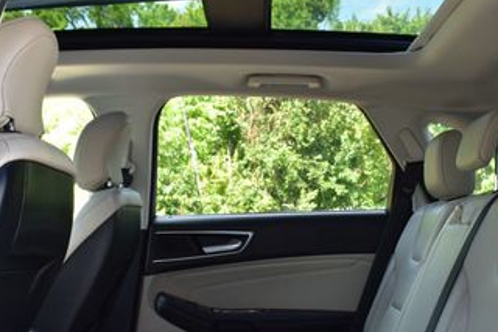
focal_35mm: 54
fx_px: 747
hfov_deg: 36.9
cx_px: 238
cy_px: 263
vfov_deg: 24.6
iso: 400
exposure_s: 1/40
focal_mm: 18
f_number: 7.1
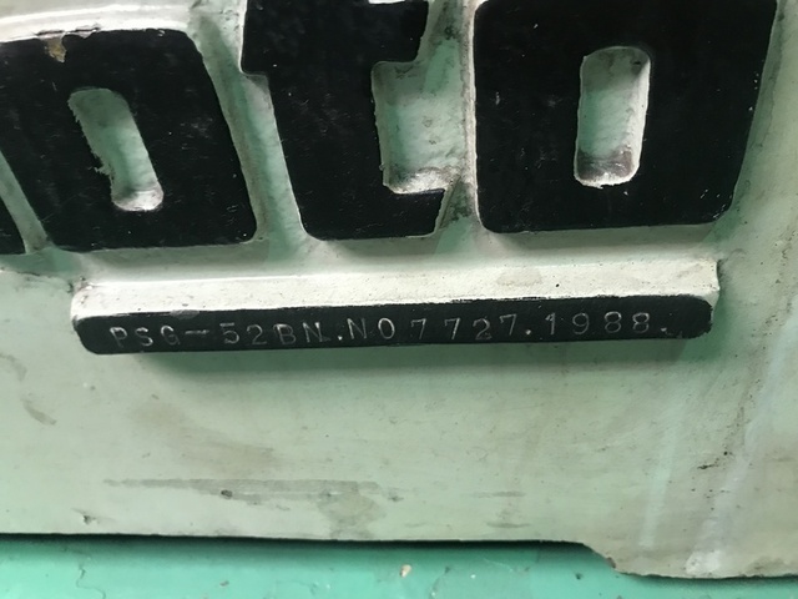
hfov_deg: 63.4
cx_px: 399
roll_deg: +8.6
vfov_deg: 49.7
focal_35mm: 28
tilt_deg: -38.4
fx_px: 645
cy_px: 300
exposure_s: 1/17
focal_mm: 3.99
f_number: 1.8
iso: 64
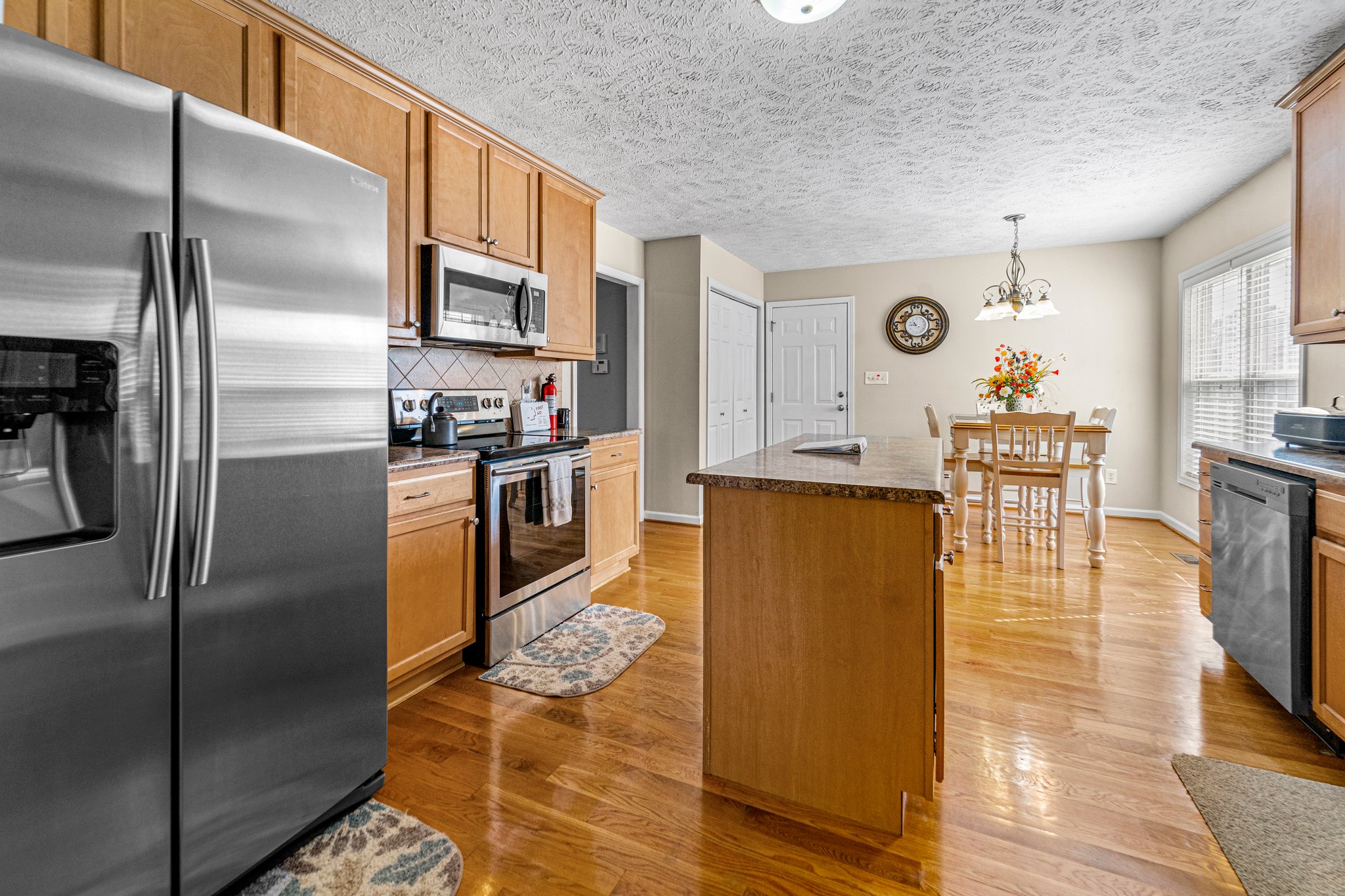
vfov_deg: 81.2
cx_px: 672
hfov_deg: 104.3
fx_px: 523
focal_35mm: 14
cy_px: 448
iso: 200
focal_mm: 14
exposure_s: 1/4
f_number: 8
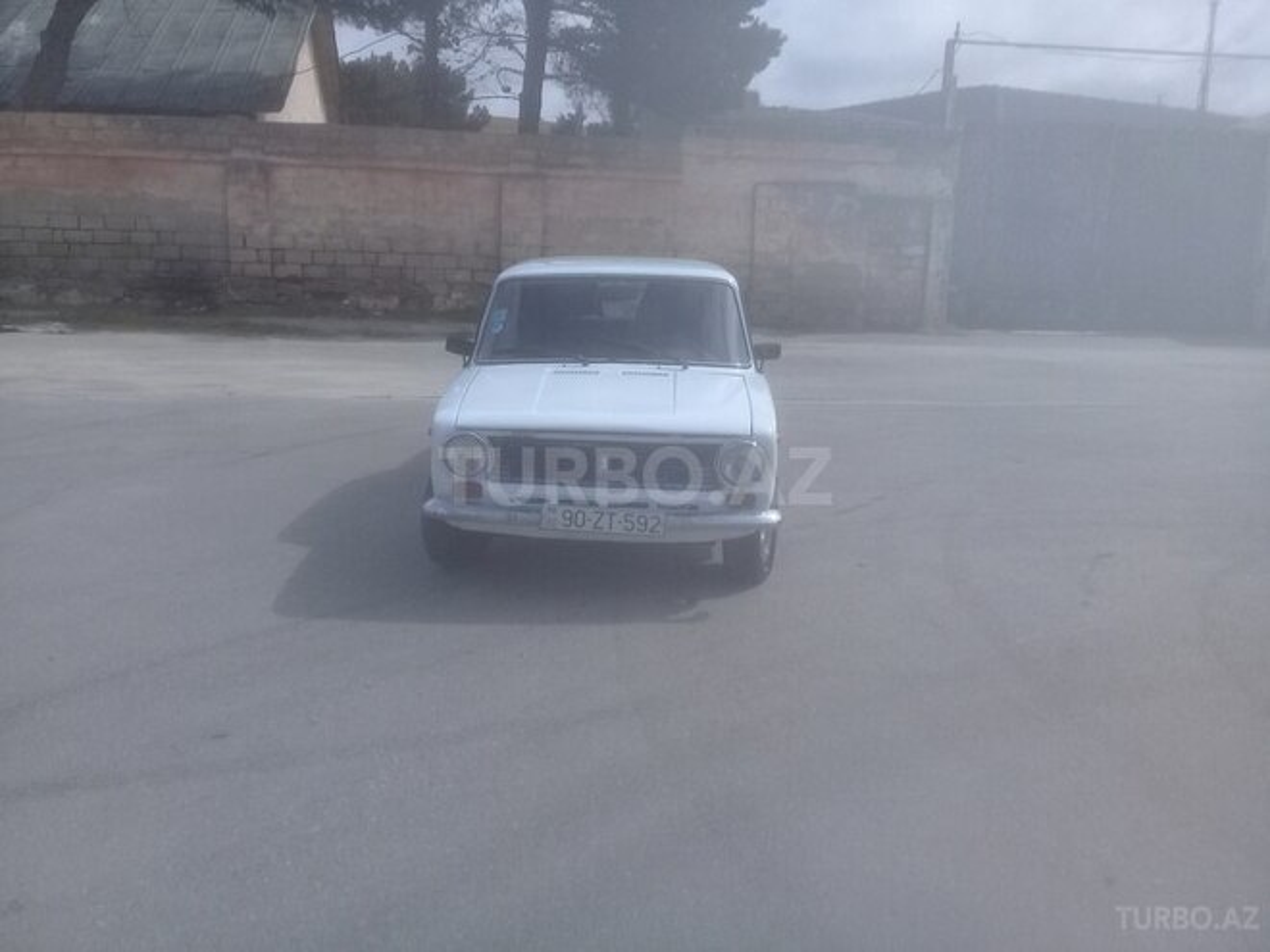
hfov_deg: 58.4
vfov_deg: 45.4
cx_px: 635
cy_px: 476
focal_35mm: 31
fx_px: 1137
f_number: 2.2
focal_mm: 3.3
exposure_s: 1/1715
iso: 50
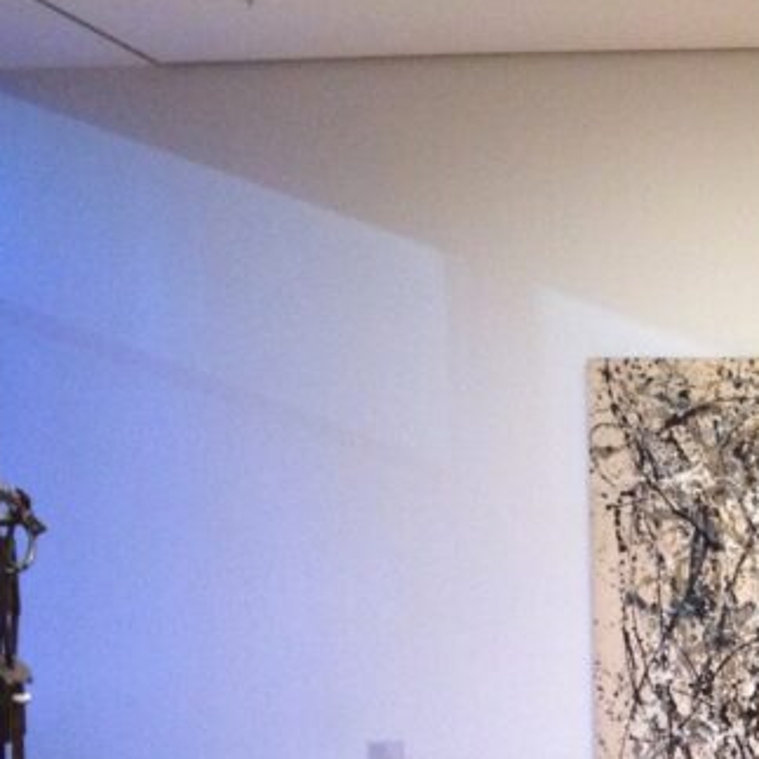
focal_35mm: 98
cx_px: 1128
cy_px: 766
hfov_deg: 16.3
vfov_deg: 17.3
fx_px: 2431
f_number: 2.4
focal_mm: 4.28
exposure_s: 1/20
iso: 250
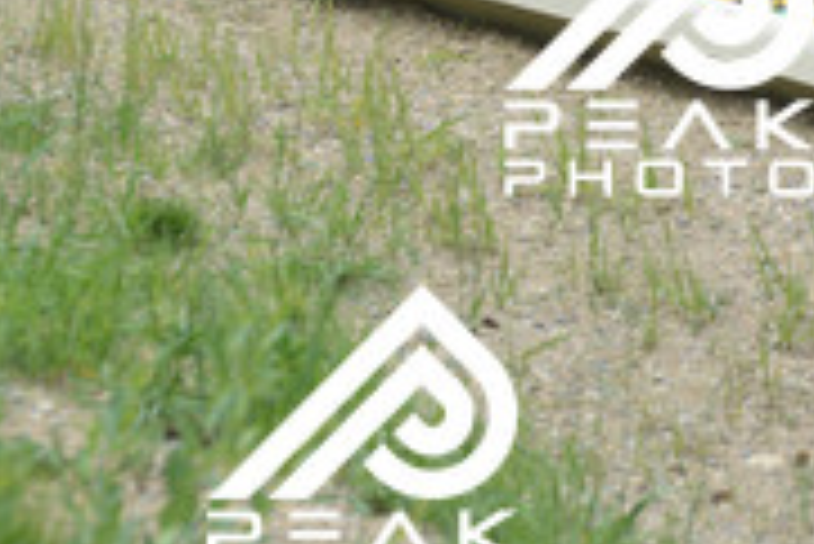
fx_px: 9776
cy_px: 7
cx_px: 679
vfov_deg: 3.2
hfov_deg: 4.8
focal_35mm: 432
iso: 320
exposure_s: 1/640
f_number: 6.3
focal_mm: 195
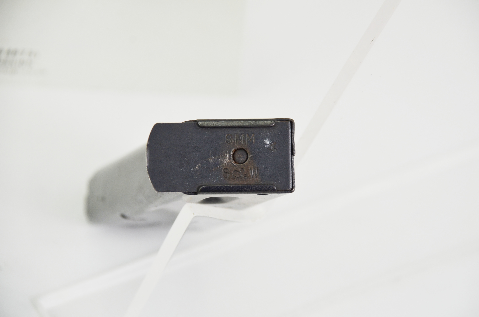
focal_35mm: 202
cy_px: 158
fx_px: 2689
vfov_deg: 6.8
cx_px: 240
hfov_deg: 10.2
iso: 500
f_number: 5.6
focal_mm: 135
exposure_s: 1/250
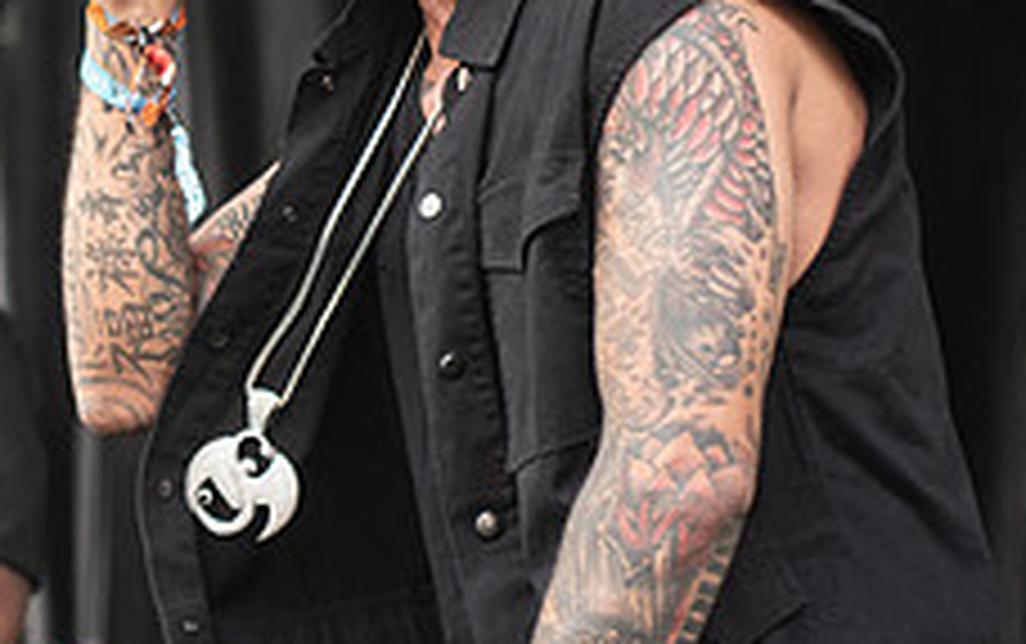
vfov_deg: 6.4
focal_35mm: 206
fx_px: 5766
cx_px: -160
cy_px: 301
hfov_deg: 10.0
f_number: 3.5
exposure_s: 1/250
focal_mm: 70
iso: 250
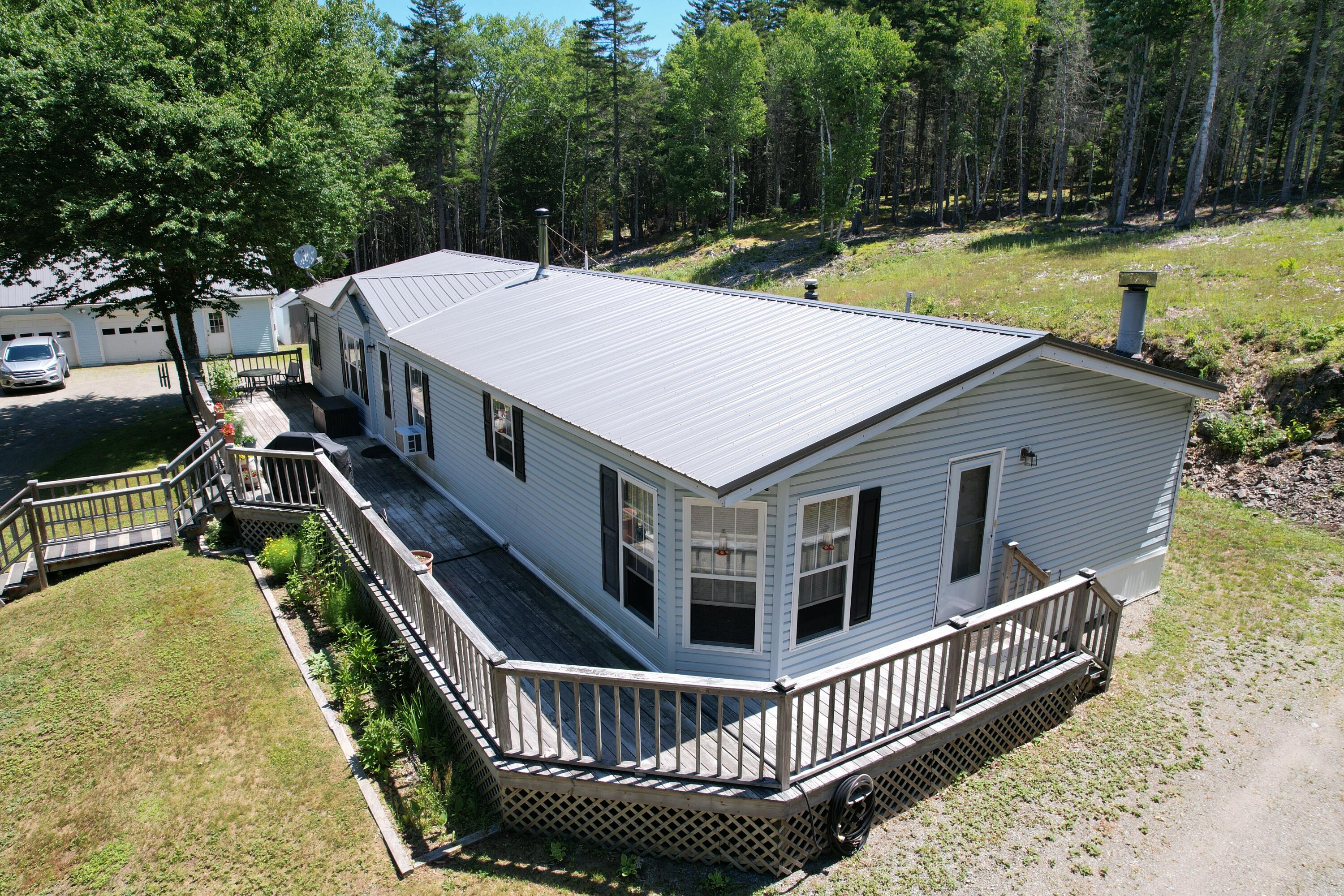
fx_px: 821
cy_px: 448
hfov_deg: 78.6
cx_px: 672
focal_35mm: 22
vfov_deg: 57.2
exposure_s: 1/1000
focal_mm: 8.38
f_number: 2.8
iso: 100
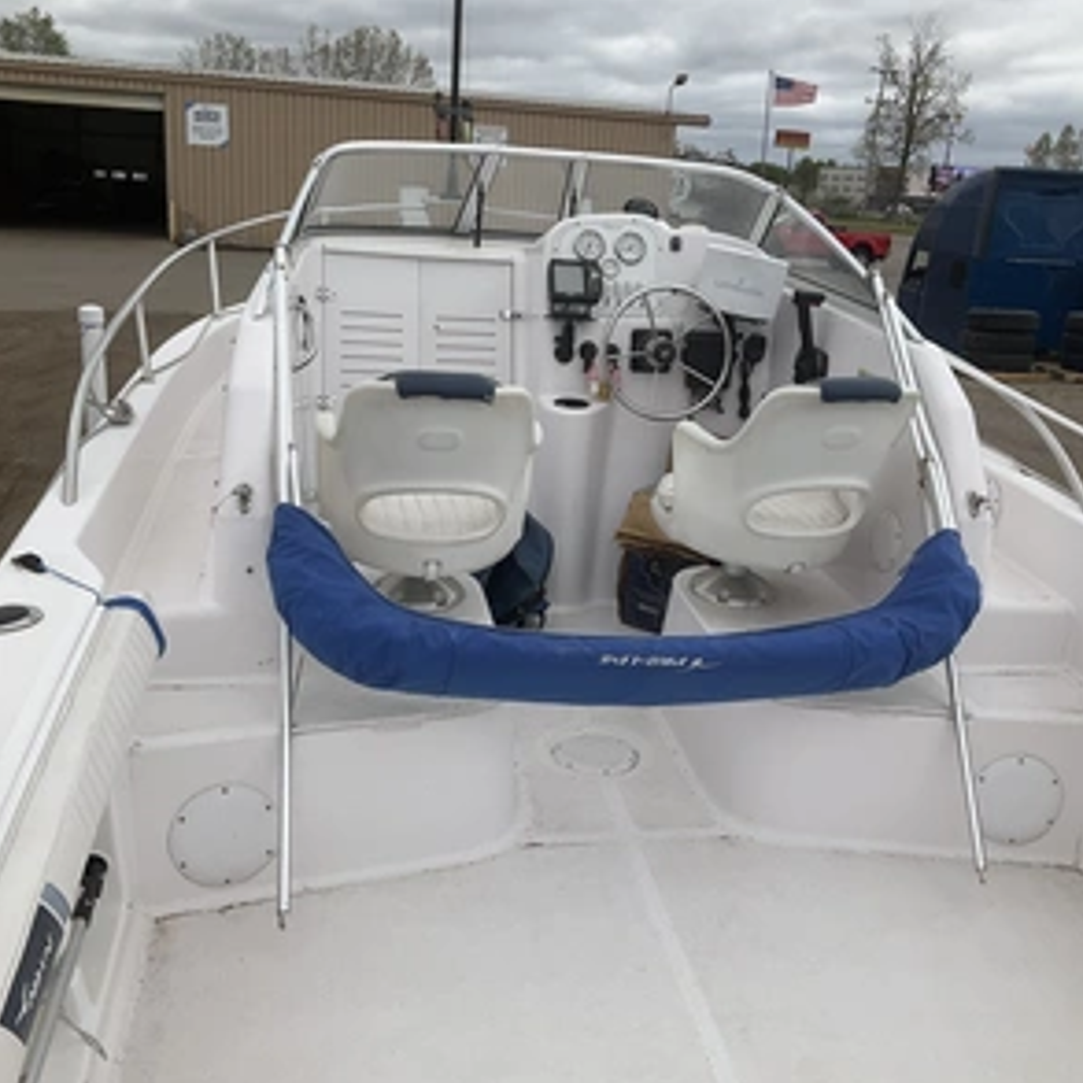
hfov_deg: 47.2
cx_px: 584
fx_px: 1239
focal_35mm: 35
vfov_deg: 47.2
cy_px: 551
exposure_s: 1/1490
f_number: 1.8
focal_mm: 3
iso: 25
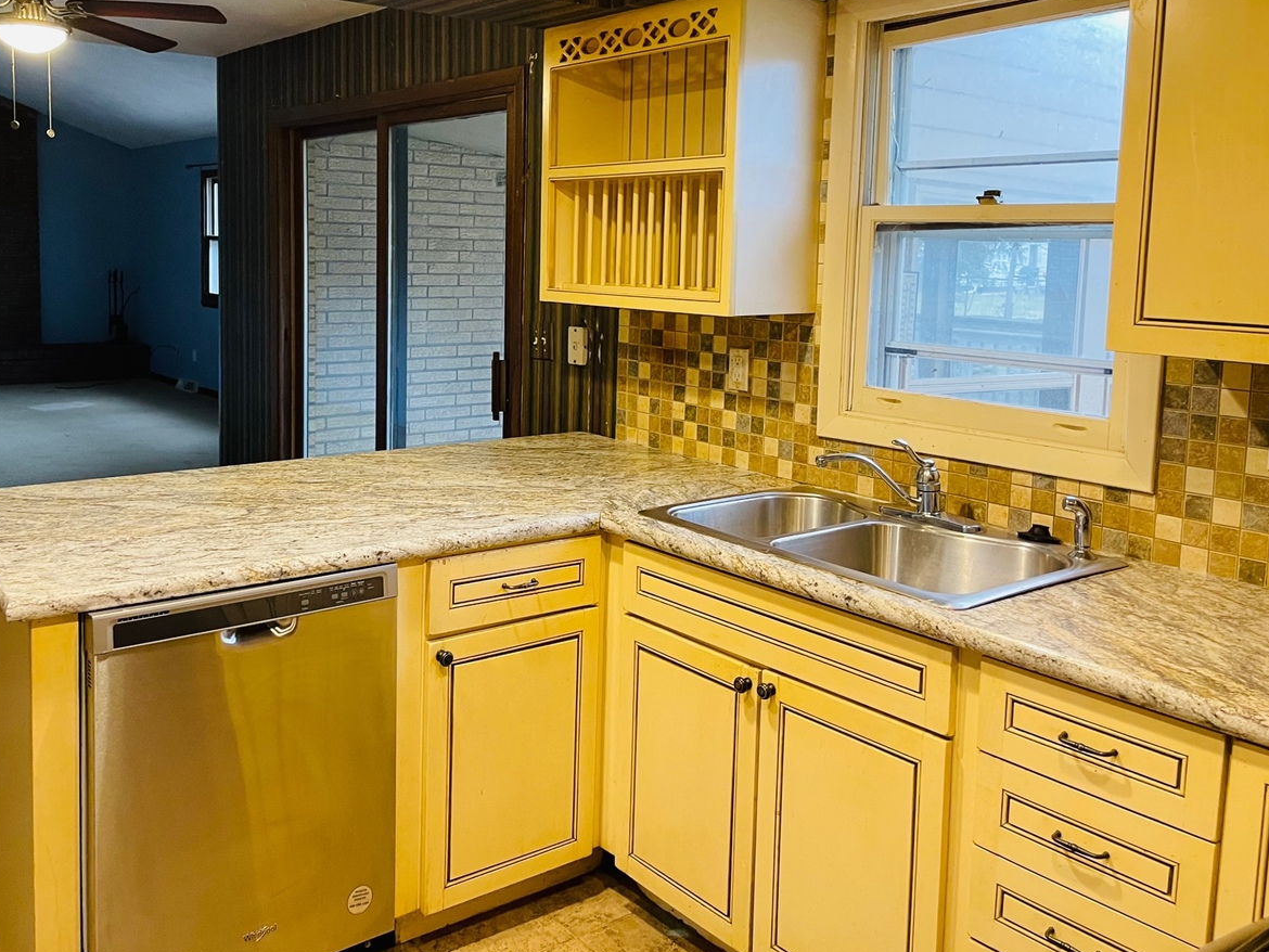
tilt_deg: -5.0
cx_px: 522
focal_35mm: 32
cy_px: 371
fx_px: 1173
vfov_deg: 43.9
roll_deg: -1.0
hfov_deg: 56.5
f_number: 1.6
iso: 320
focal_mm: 5.1
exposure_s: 1/60
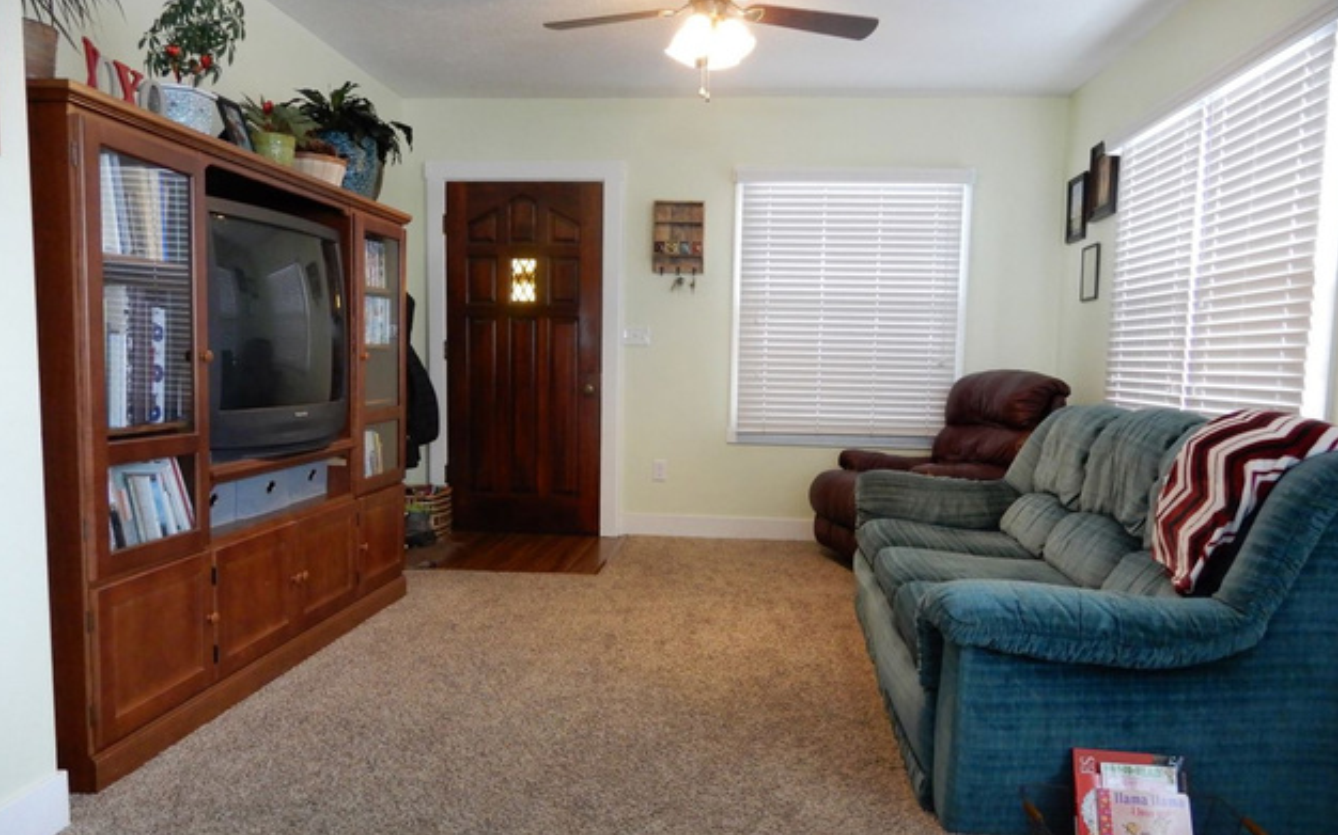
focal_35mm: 26
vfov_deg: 47.5
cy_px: 457
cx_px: 675
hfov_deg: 70.4
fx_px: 948
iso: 400
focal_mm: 4.3
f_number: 3.4
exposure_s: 1/15
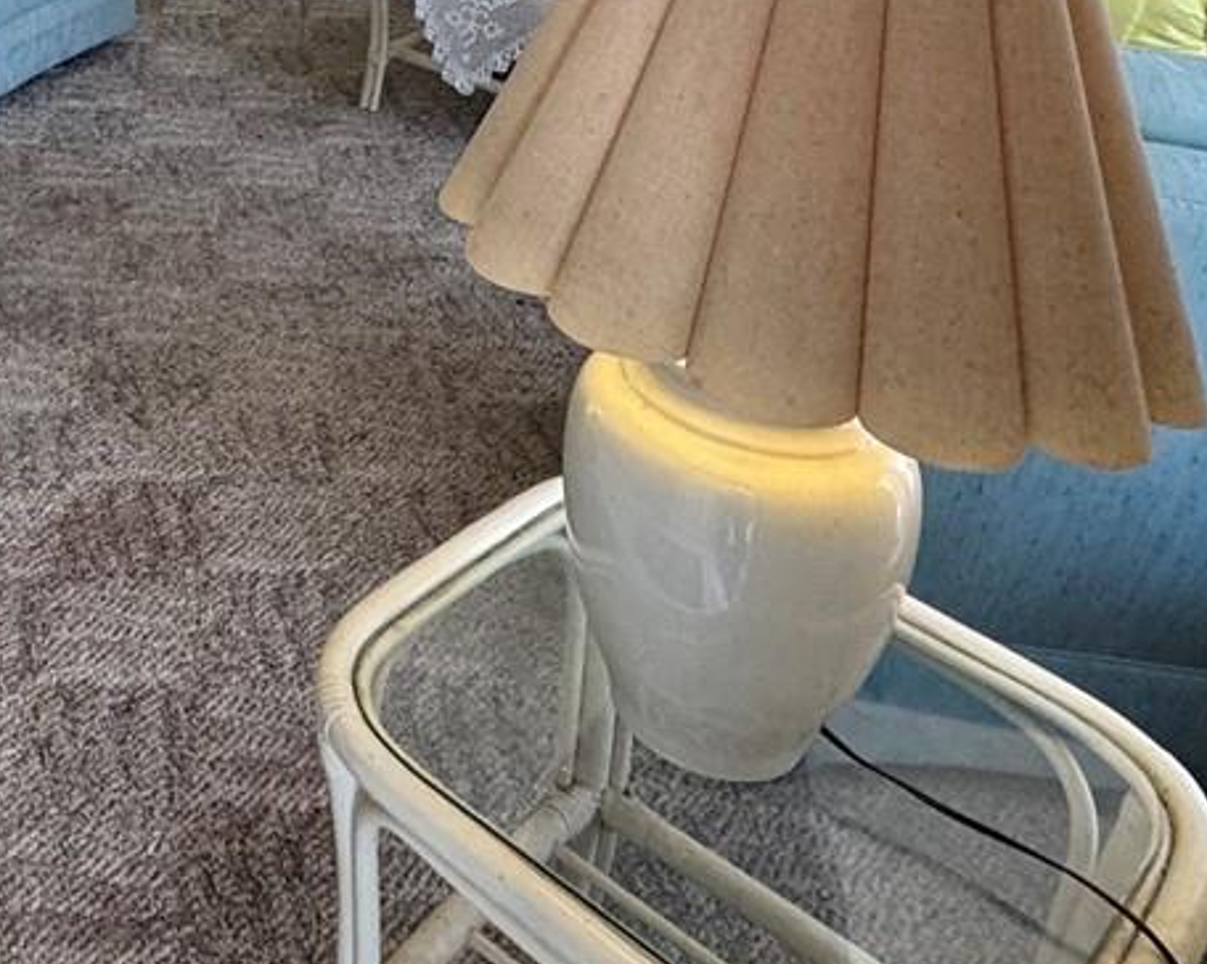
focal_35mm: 48
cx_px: -77
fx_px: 1713
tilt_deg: -7.1
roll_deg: -1.6
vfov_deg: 26.4
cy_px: -310
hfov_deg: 34.3
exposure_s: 1/120
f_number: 2.2
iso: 100
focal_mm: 2.22
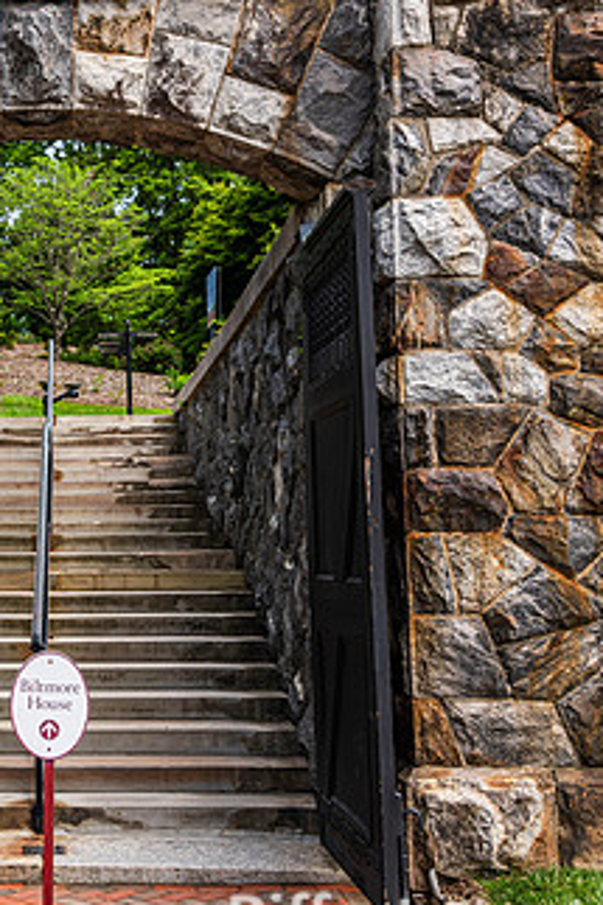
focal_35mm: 53
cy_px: 424
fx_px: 1333
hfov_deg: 24.3
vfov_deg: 37.5
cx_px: 0
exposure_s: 1/200
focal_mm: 28
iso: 110
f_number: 8
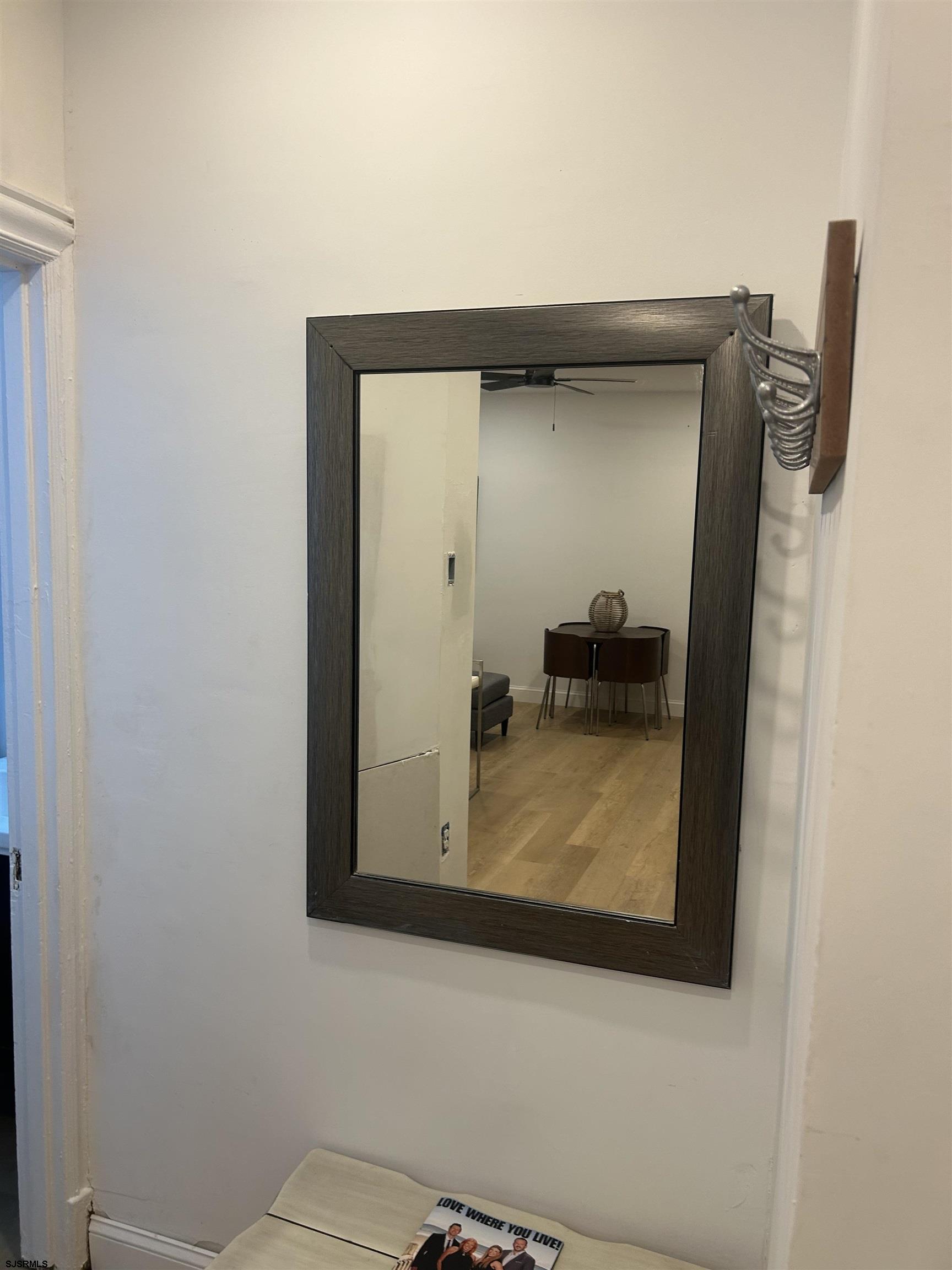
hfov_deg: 53.1
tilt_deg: -6.3
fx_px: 953
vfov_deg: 67.3
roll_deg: -0.8
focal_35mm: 26
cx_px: 476
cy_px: 635
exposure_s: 1/60
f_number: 1.5
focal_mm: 5.7
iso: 64
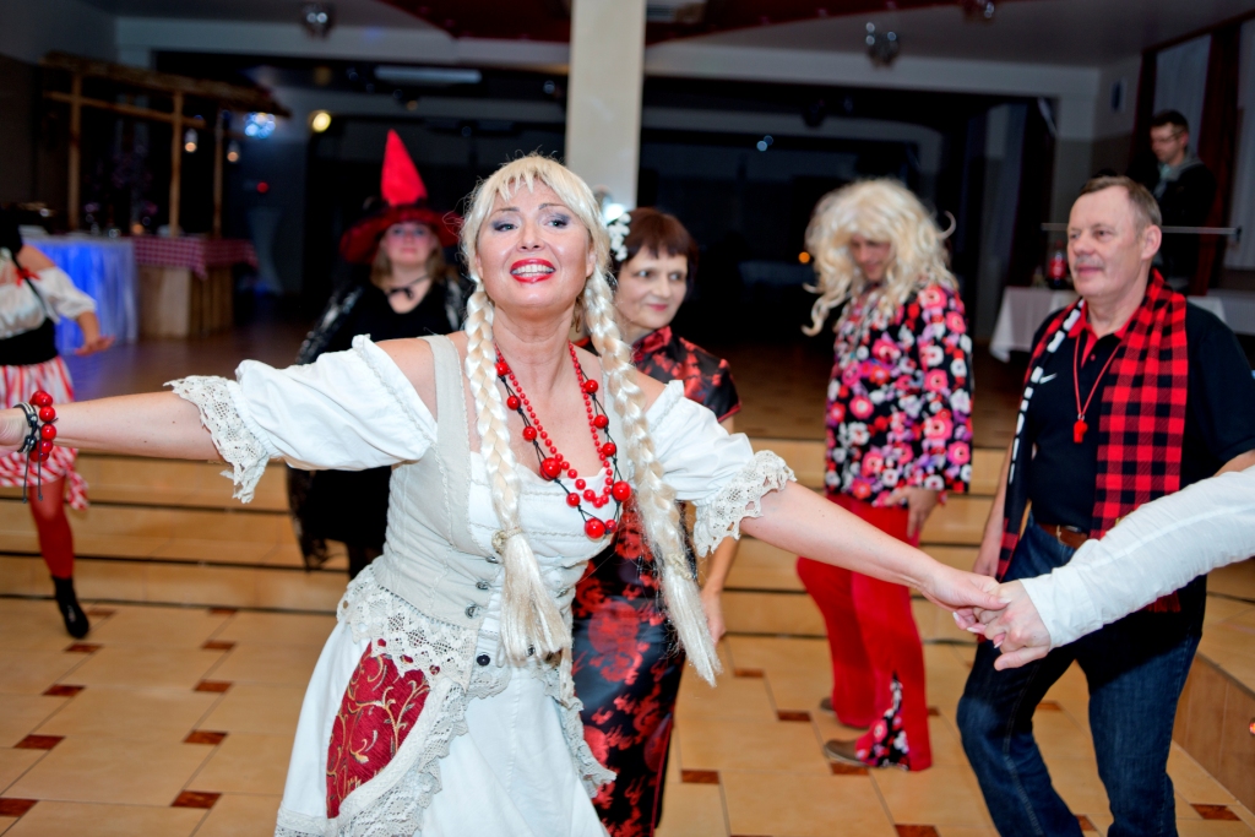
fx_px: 1220
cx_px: 628
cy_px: 418
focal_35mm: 35
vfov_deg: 37.9
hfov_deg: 54.4
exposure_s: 1/320
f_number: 2.8
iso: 320
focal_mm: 35
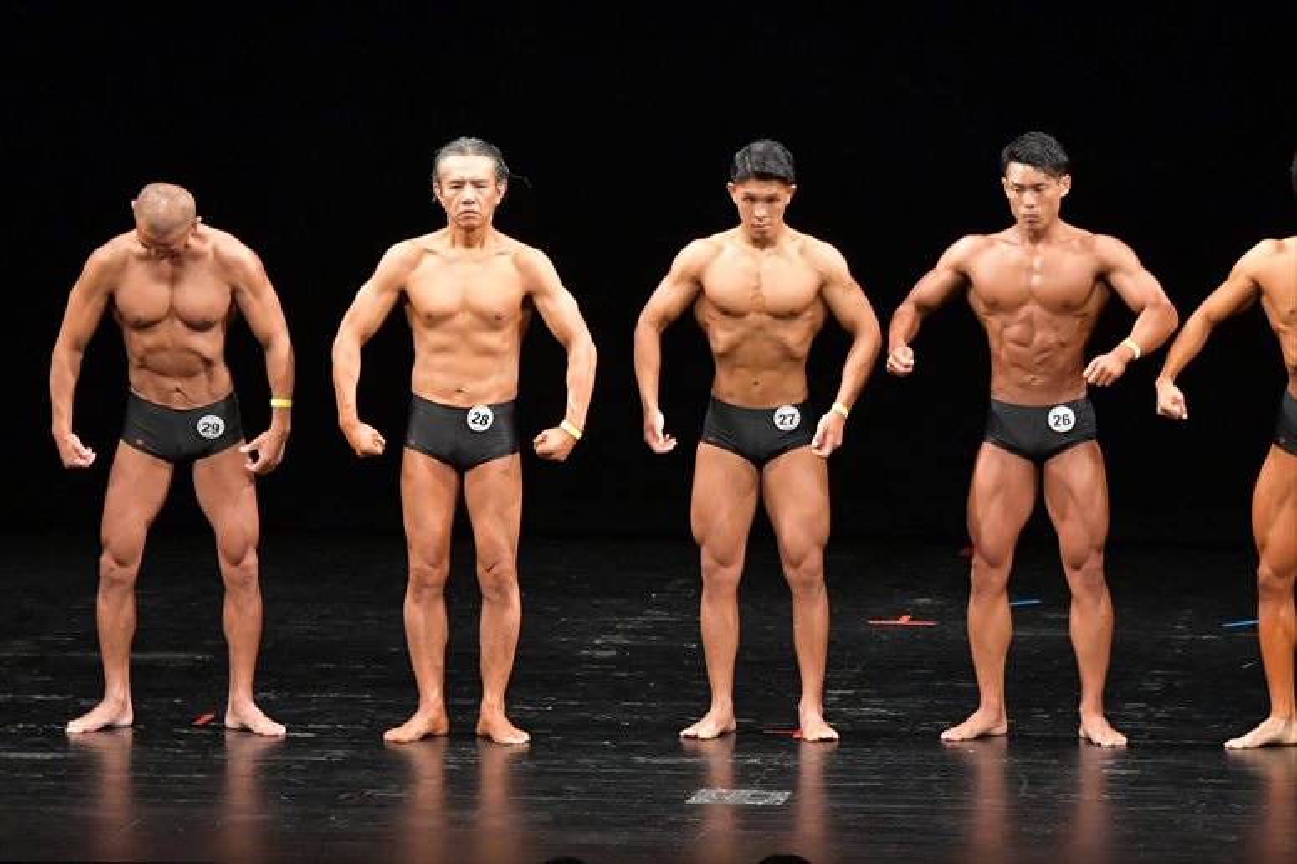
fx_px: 7814
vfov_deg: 6.3
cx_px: 648
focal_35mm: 217
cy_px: 432
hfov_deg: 9.5
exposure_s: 1/400
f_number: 5.6
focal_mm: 145
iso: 4000
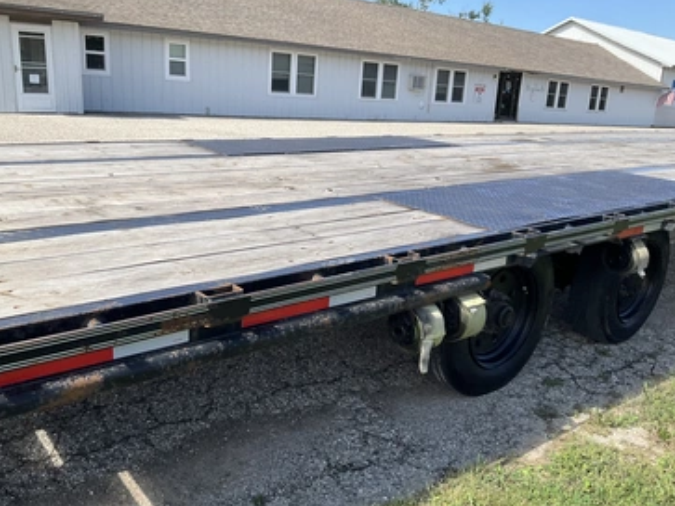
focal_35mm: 32
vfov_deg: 44.1
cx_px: 307
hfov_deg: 56.7
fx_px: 624
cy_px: 268
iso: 25
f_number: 1.8
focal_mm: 3
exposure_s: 1/898
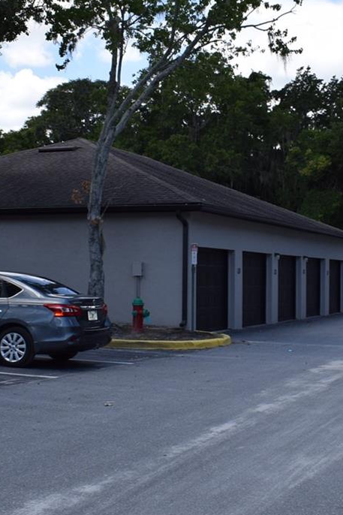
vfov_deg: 31.9
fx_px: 901
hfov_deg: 21.3
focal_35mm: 63
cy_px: 265
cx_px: 272
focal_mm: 18
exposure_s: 1/200
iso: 100
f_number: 8
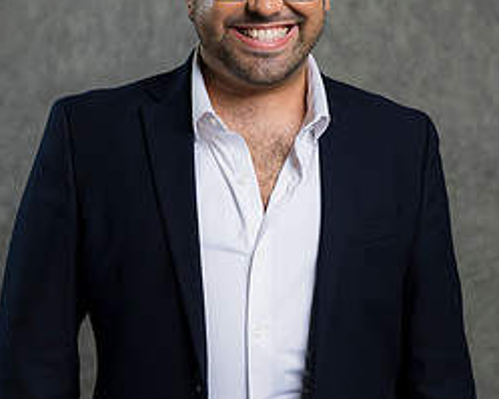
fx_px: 2126
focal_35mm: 144
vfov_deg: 10.7
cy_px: 253
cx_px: 248
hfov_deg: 13.4
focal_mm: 85
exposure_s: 1/200
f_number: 5
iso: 125
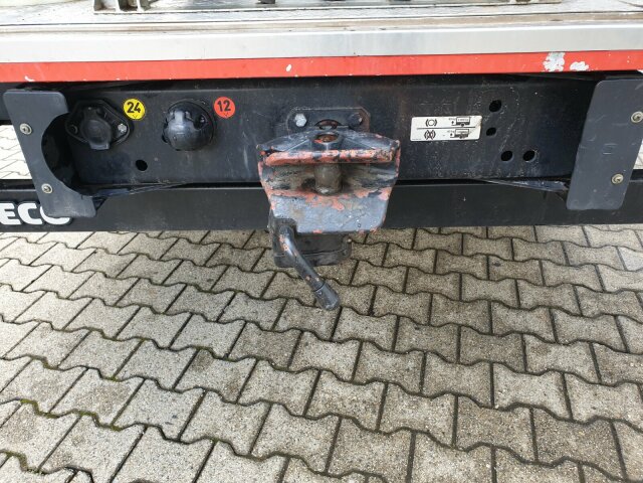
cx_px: 322
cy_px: 242
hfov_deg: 67.3
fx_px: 483
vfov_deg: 53.1
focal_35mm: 26
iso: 50
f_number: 2.4
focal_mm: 4.3
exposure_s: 1/50
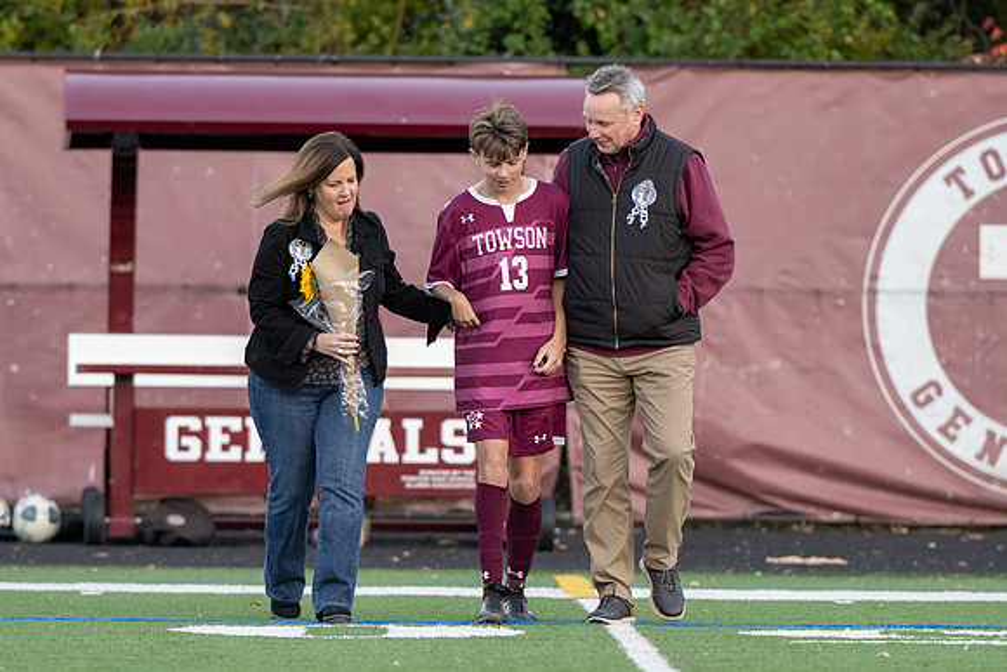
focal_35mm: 360
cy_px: 545
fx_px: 10083
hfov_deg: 5.7
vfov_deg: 3.8
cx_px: 605
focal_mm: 200
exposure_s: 1/400
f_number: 3.5
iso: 800
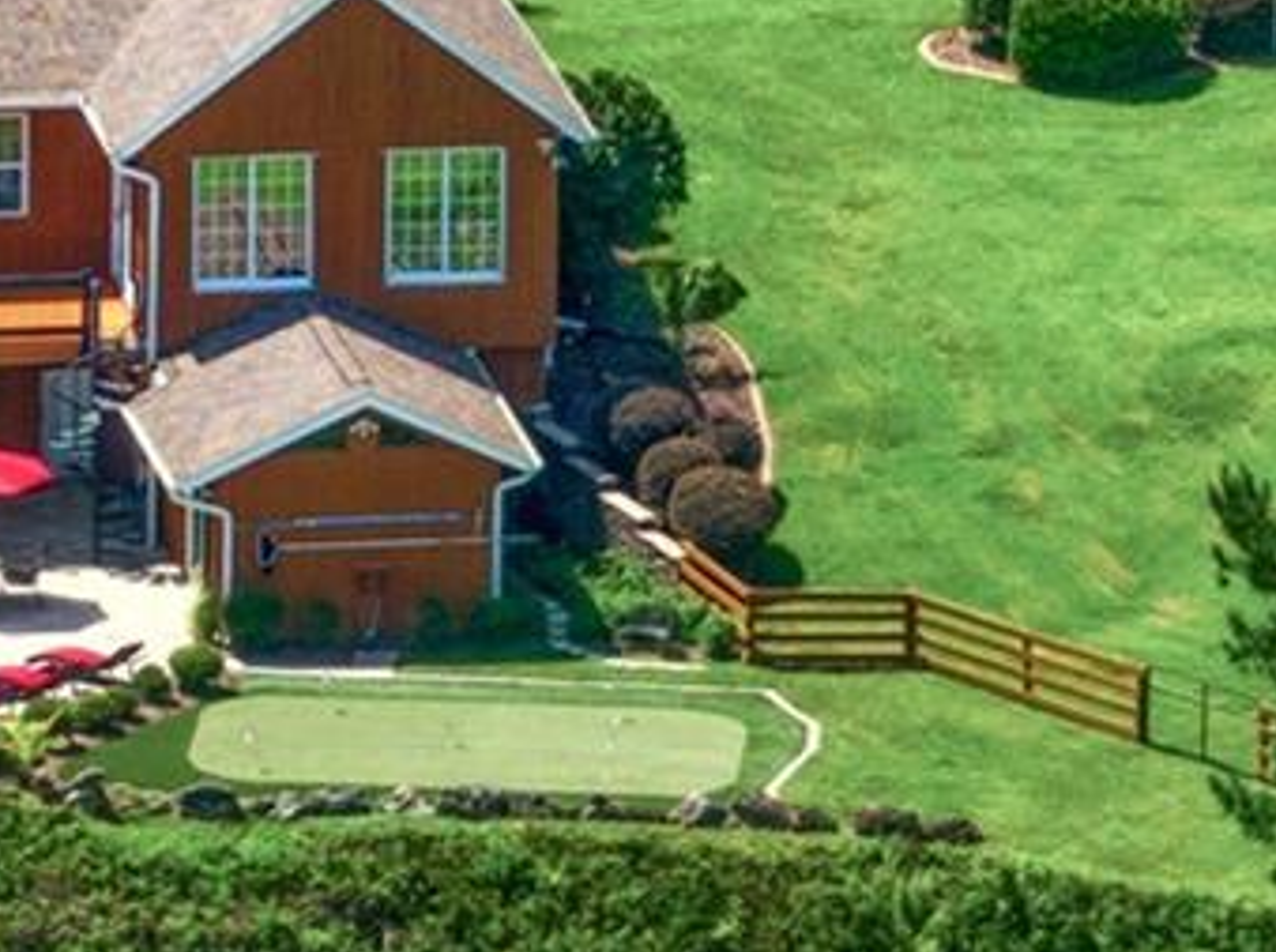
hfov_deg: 2.5
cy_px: -130
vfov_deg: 1.9
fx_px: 28848
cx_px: -764
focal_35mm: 784
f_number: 3.4
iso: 100
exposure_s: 1/4000
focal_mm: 30.71
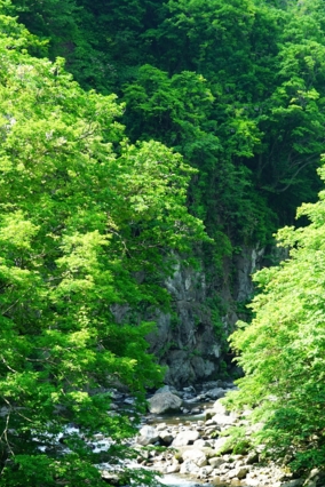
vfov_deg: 22.1
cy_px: 285
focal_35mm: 92
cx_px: 173
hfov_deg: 14.9
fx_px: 1246
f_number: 5.6
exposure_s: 1/60
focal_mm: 49
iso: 125
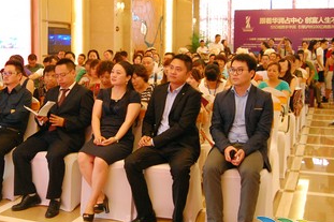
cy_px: 86
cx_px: 124
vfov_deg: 25.4
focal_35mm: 53
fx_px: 491
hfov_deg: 37.3
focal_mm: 22
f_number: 3.8
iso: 1600
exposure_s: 1/60
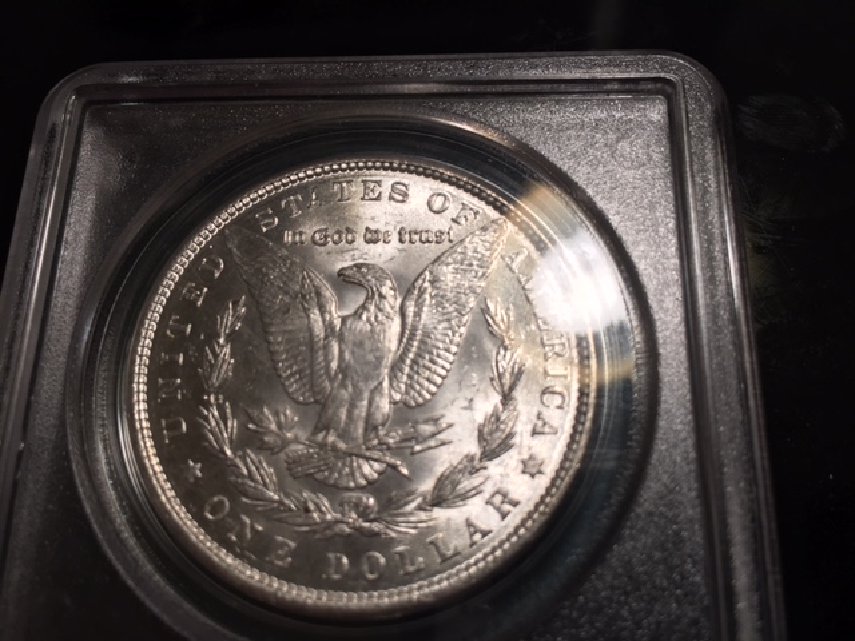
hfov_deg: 61.7
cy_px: 320
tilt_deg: -70.8
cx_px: 428
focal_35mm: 29
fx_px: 716
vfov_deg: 48.2
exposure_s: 1/60
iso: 32
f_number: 2.2
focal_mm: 4.15
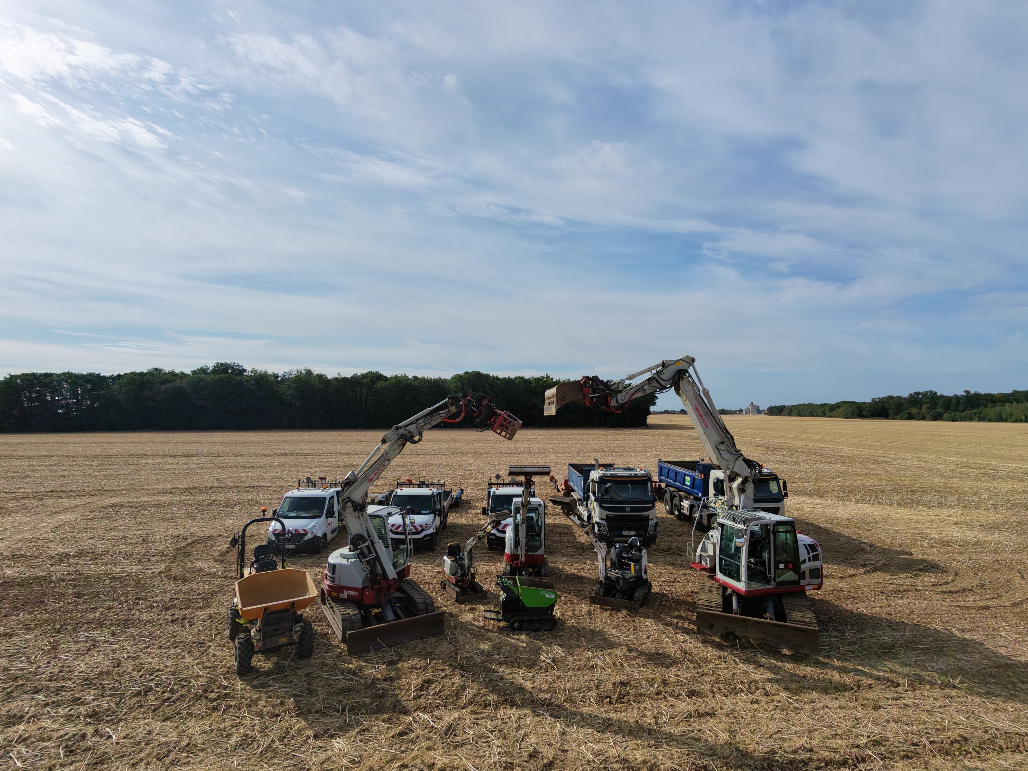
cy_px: 386
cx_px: 514
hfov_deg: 94.5
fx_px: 475
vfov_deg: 78.1
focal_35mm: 16
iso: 460
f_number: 2.2
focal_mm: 3.05
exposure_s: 1/6000
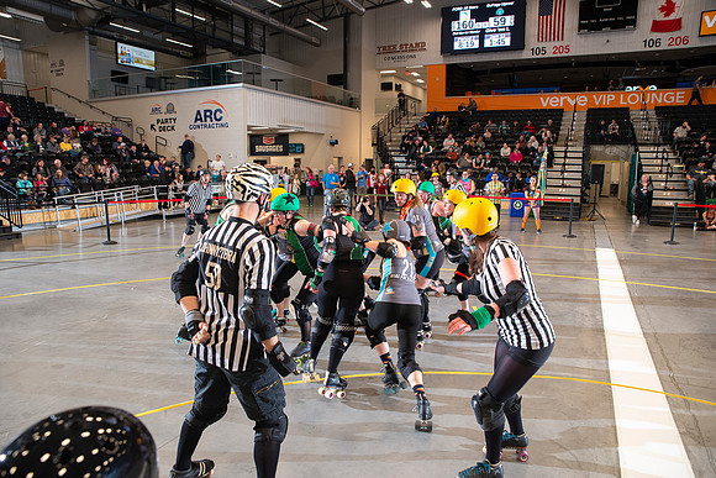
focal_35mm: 24
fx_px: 477
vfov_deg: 53.2
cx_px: 358
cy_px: 239
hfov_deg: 73.7
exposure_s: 1/160
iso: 640
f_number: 5.6
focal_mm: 24
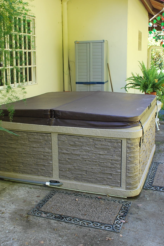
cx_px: 84
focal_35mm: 41
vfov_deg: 47.4
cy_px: 123
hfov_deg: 32.6
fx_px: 280
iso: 200
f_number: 4.5
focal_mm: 18
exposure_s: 1/80
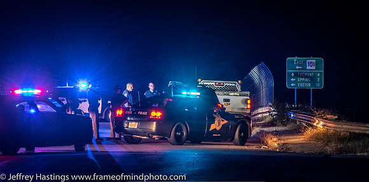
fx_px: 2743
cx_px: 172
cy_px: 77
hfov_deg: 7.7
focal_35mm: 288
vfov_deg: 3.8
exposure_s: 1/30
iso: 2000
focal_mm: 165
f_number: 5.3
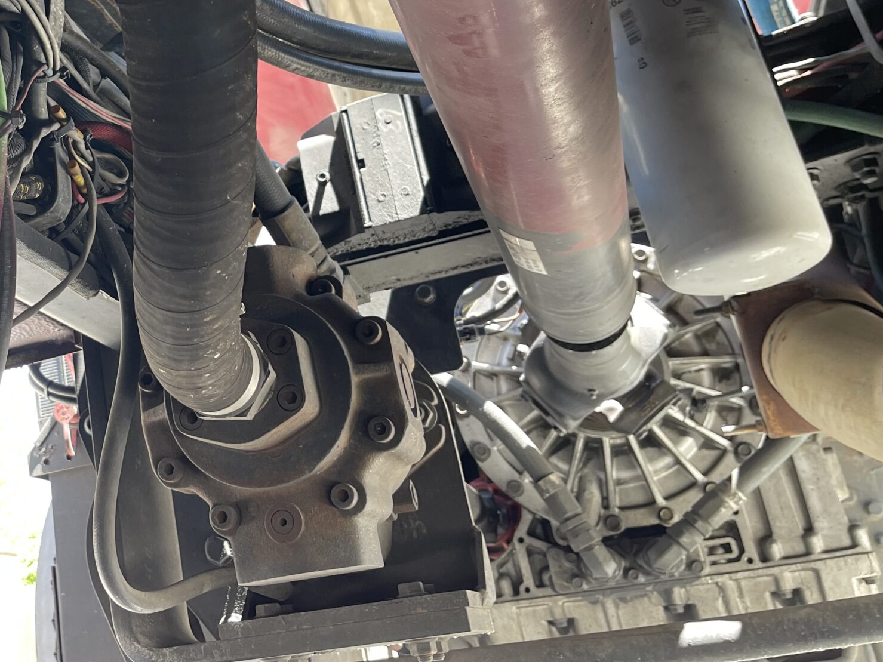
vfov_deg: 31.9
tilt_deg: +21.3
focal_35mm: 45
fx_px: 1148
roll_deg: +8.0
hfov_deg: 39.6
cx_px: 119
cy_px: 219
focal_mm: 5.1
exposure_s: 1/121
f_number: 1.6
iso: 100
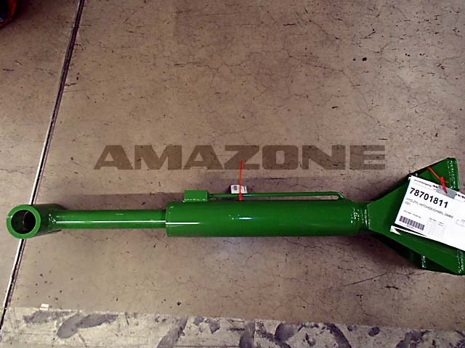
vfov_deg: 49.7
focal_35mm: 28
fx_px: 376
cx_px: 232
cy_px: 174
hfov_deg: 63.4
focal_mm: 5
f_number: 3.9
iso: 400
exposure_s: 1/30
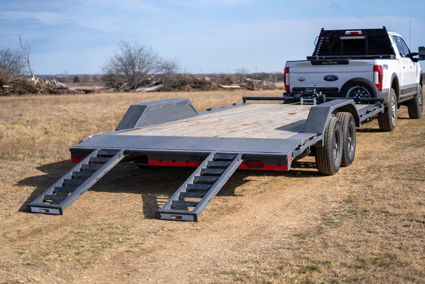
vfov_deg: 19.5
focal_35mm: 70
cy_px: 142
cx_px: 212
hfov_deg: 28.8
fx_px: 826
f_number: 2.8
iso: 640
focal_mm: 70
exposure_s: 1/8000
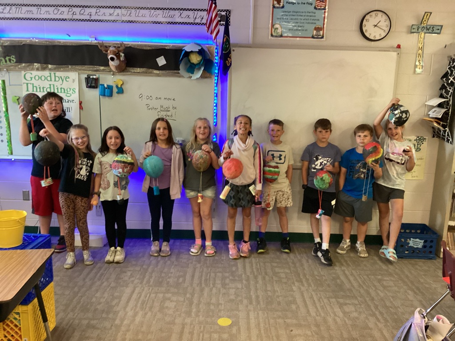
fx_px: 407
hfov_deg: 58.4
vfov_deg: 45.4
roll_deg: -3.4
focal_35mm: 31
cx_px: 228
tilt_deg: -10.8
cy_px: 170
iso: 400
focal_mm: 3.3
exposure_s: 1/33
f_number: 2.4
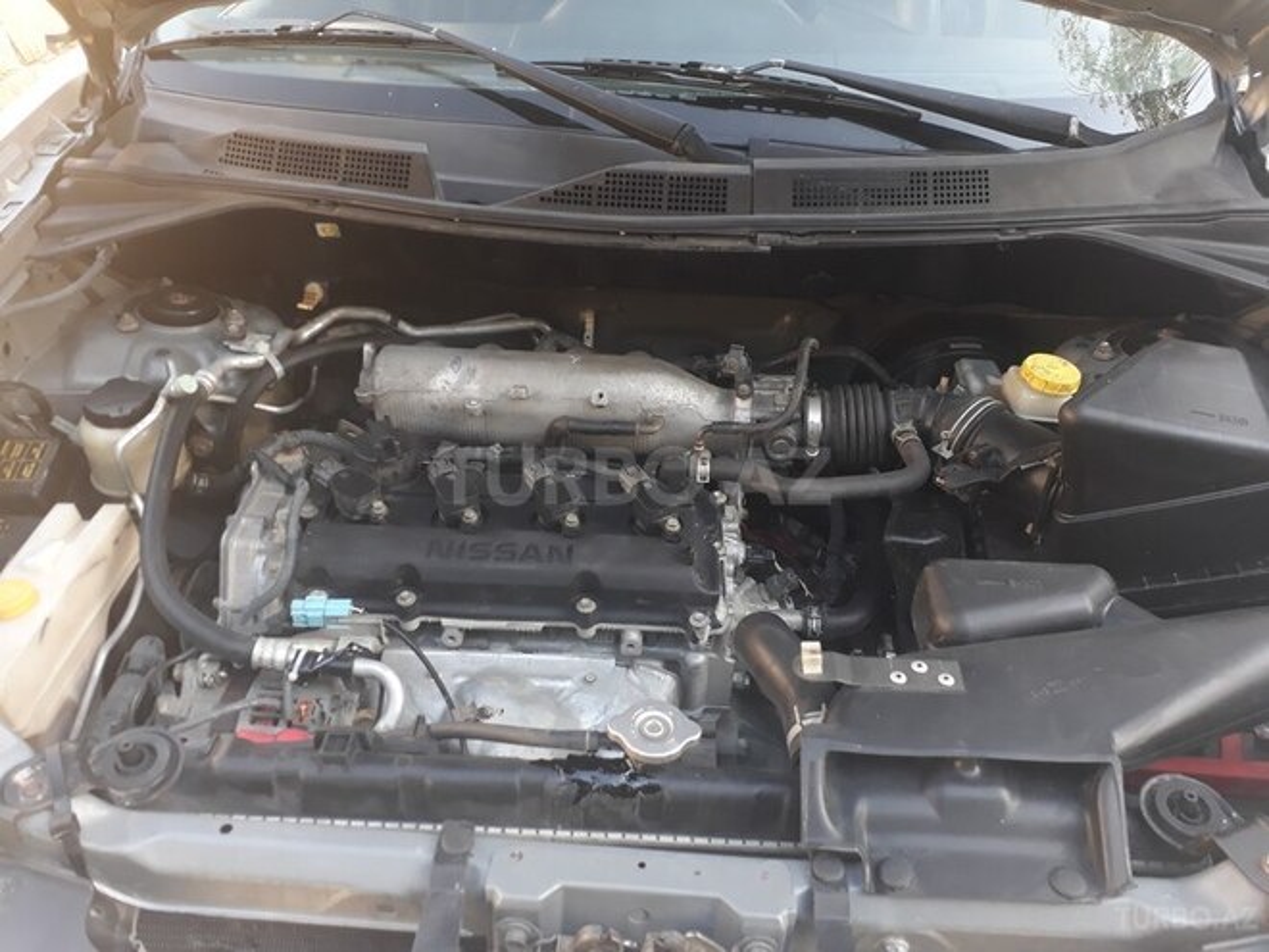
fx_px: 990
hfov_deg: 65.3
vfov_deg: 51.4
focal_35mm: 27
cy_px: 476
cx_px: 634
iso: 80
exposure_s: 1/100
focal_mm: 3.6
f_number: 1.9
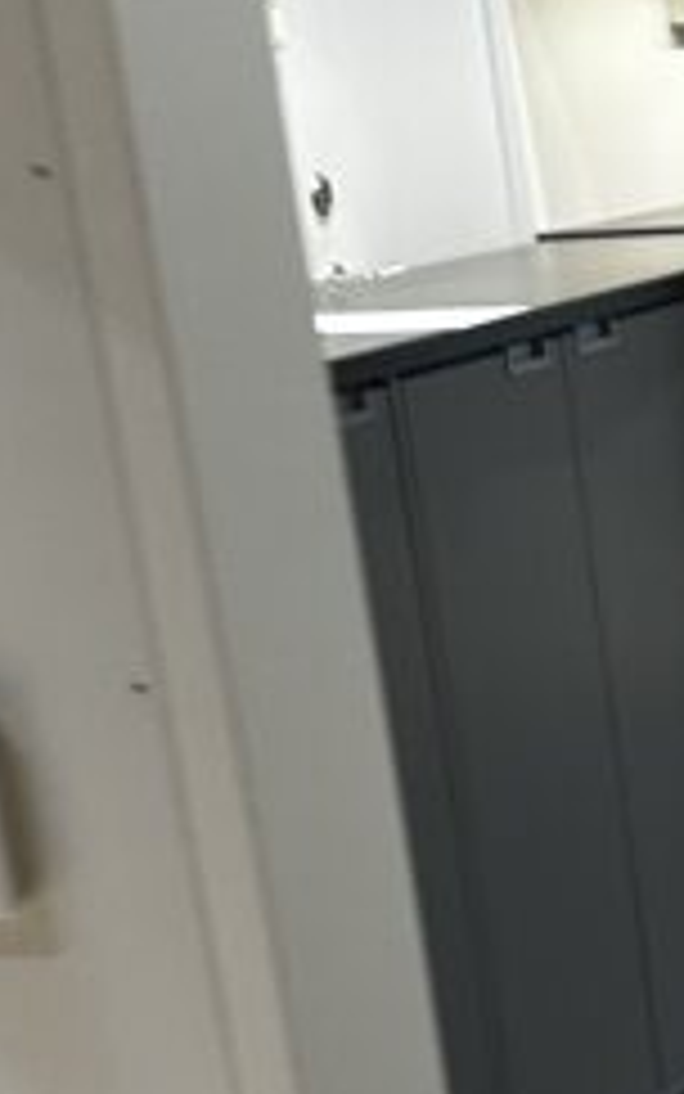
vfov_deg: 18.9
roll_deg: +6.1
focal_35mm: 107
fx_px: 3189
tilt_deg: -15.1
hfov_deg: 11.5
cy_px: 1126
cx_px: 1174
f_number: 1.78
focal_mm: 6.86
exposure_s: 1/50
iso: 125
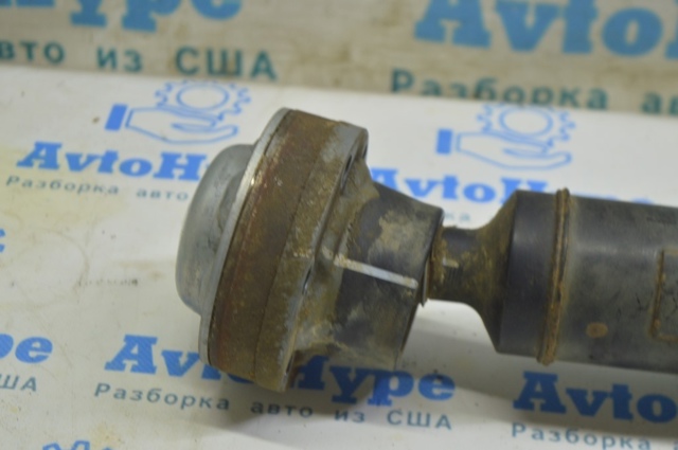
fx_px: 1552
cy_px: 225
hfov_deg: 24.6
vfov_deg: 16.5
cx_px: 339
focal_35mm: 82
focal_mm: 55
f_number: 5.6
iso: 400
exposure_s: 1/20
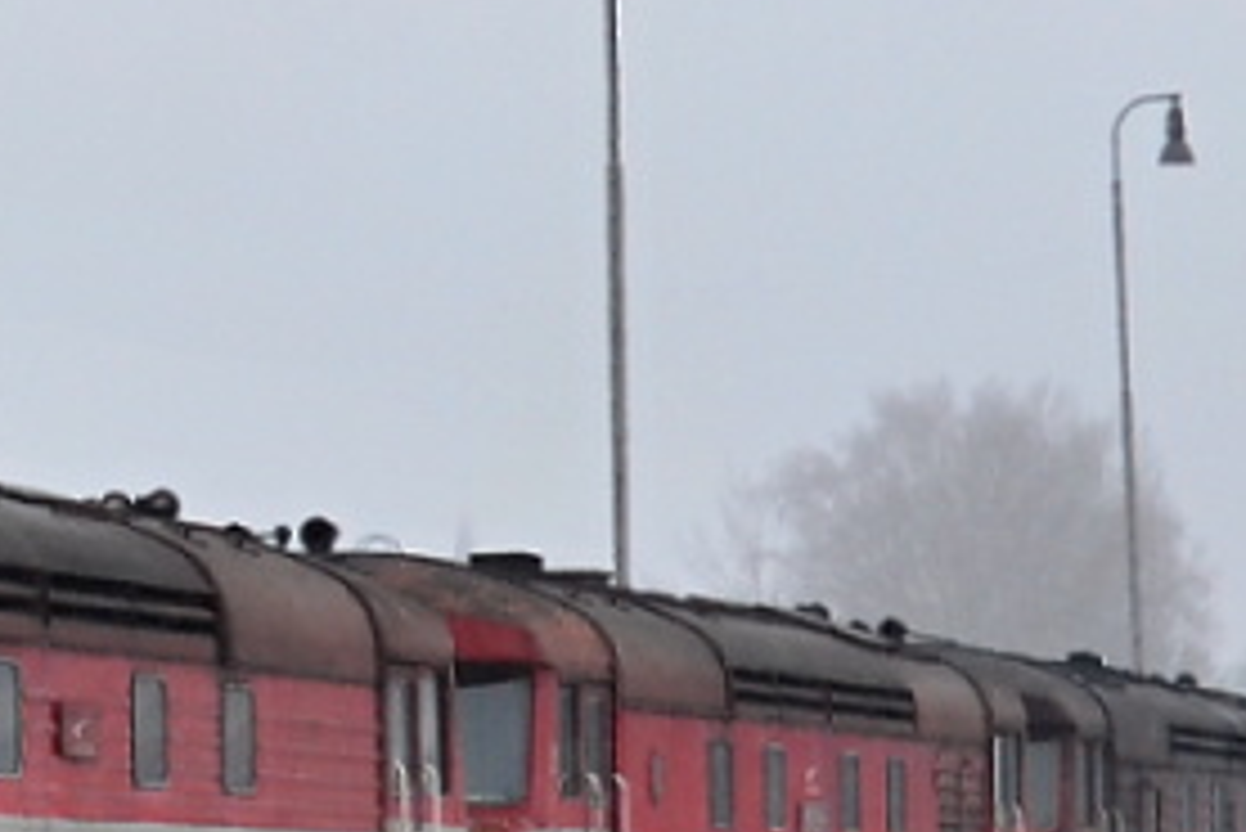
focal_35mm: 247
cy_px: 432
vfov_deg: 5.6
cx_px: 76
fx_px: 8553
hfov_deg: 8.3
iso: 400
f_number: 5.6
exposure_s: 1/350
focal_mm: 38
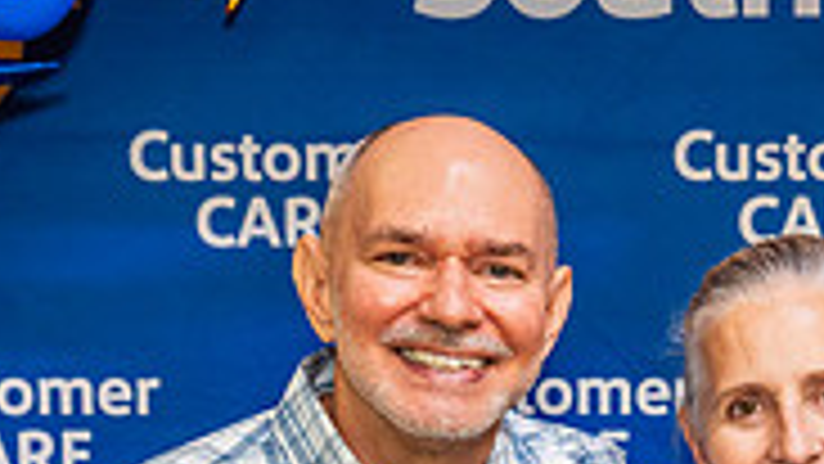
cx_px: 801
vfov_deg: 8.7
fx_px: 2994
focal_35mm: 137
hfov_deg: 15.4
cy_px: 678
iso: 2000
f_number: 4
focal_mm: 40
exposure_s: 1/160
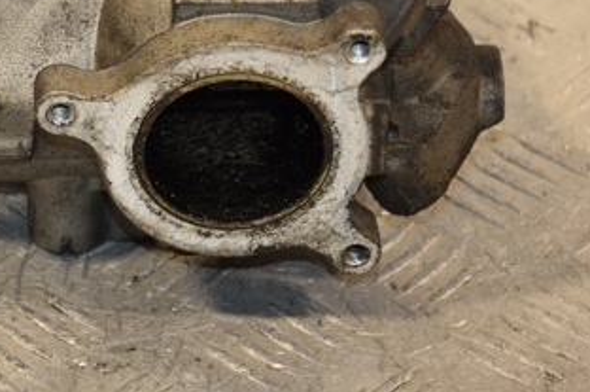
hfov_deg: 8.9
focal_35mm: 231
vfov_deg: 5.9
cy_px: 9
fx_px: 3780
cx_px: 112
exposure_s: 1/160
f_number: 5.3
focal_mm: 75
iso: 800
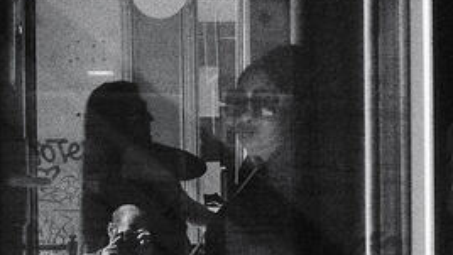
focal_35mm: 96
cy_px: 231
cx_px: 167
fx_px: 1154
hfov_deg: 22.2
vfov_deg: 12.5
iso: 200
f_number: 2.8
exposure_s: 1/500
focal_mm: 27
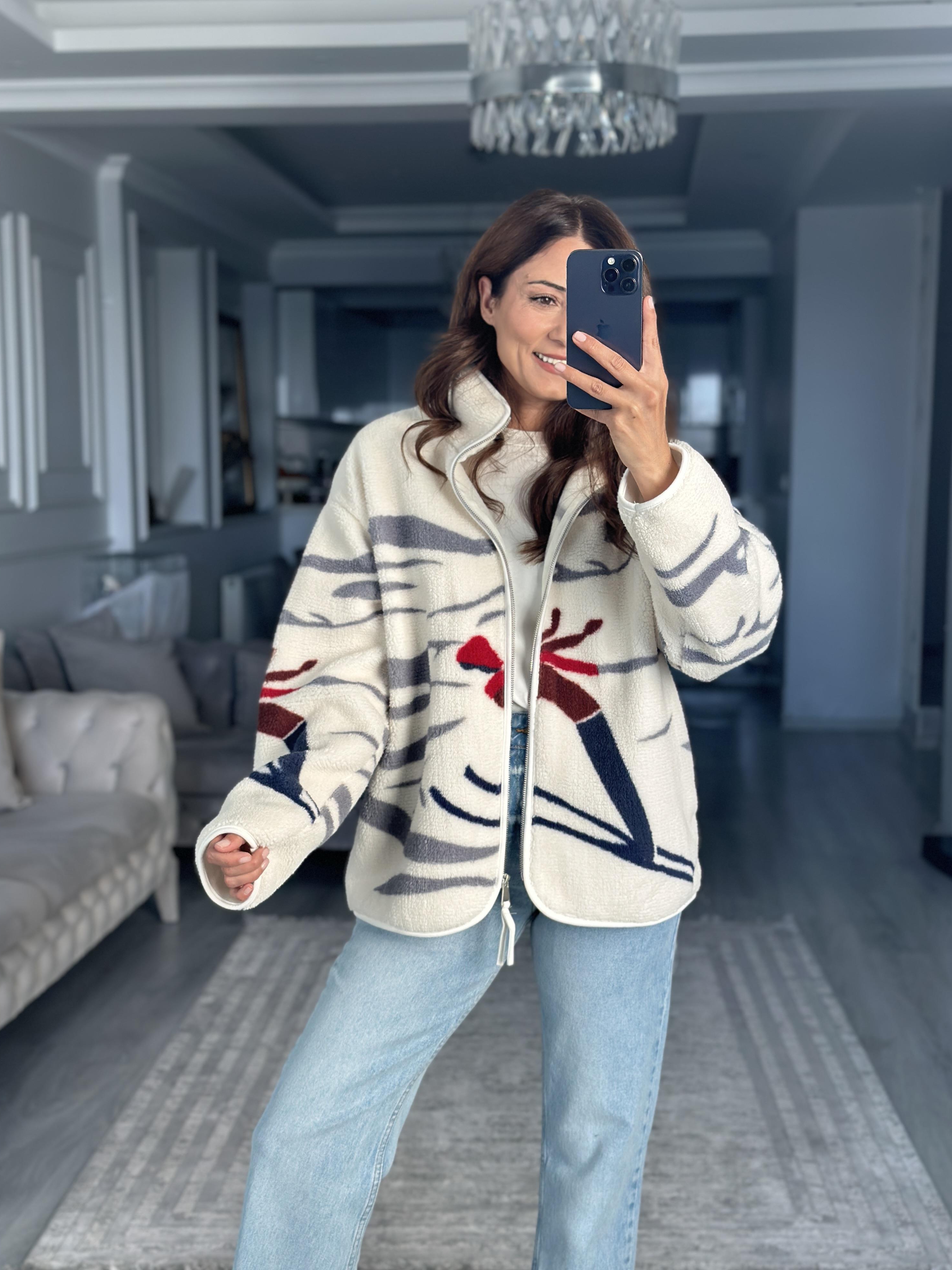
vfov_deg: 38.9
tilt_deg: -15.9
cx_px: 477
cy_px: 632
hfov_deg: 29.7
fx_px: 1797
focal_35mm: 49
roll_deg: +0.4
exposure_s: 1/308
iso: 80
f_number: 1.78
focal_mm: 6.86
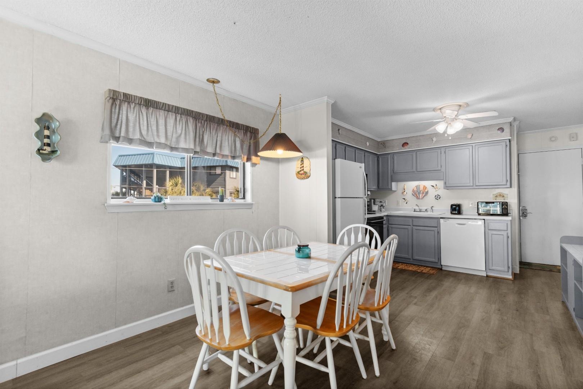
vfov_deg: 77.3
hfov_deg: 100.4
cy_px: 194
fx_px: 243
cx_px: 292
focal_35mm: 15
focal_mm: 10
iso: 100
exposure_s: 1/10
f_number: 4.5
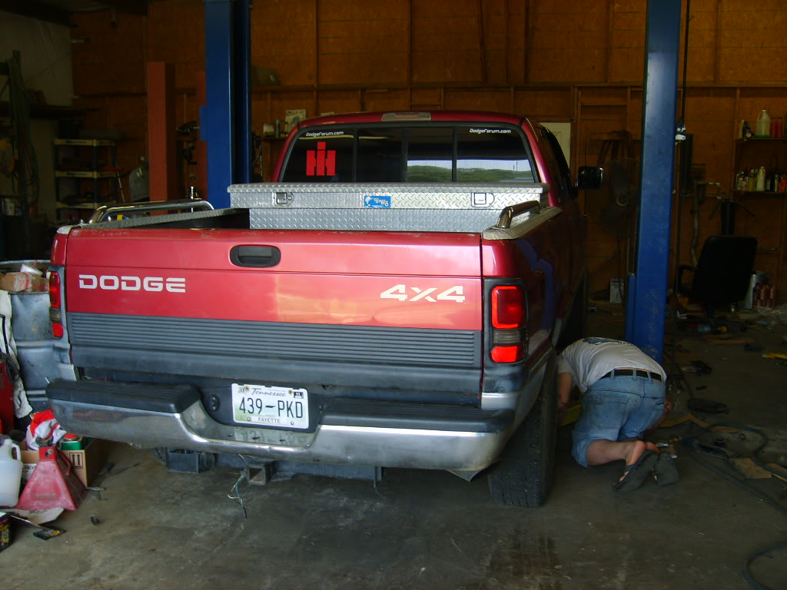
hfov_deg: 52.6
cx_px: 394
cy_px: 295
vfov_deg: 40.7
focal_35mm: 35
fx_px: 796
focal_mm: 5.8
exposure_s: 1/30
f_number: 2.8
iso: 50
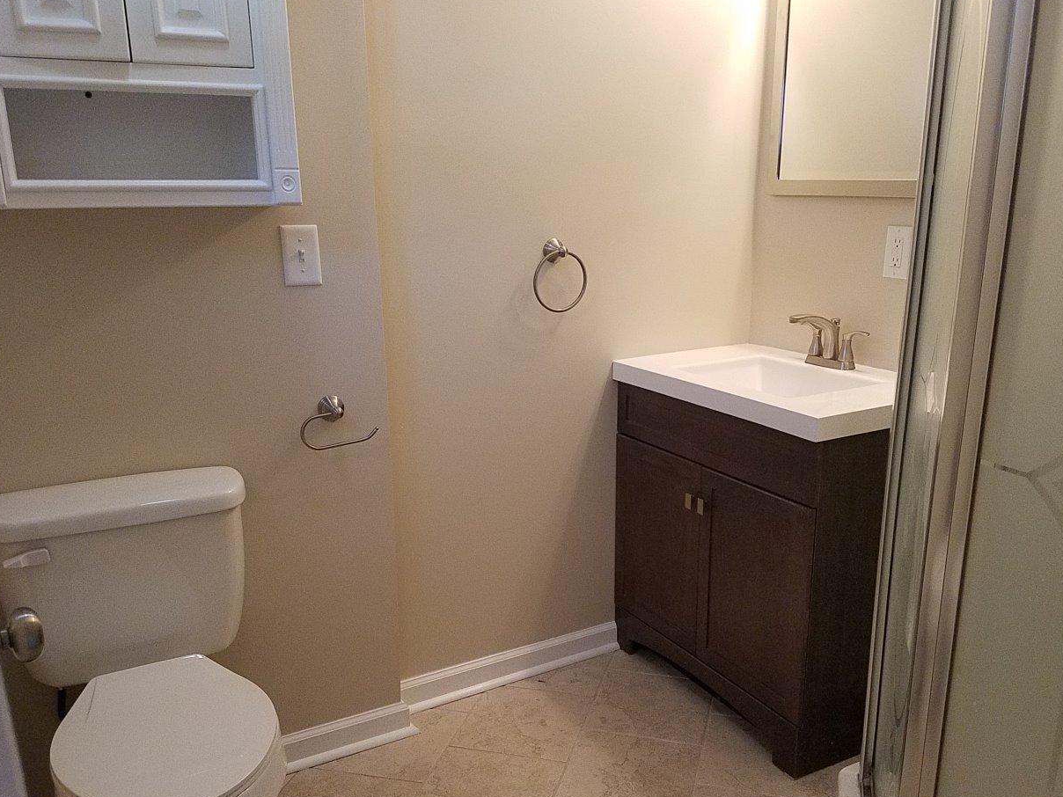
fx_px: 952
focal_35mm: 31
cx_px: 582
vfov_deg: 45.3
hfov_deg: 58.2
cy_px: 468
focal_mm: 4.2
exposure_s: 1/60
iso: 160
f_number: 1.7
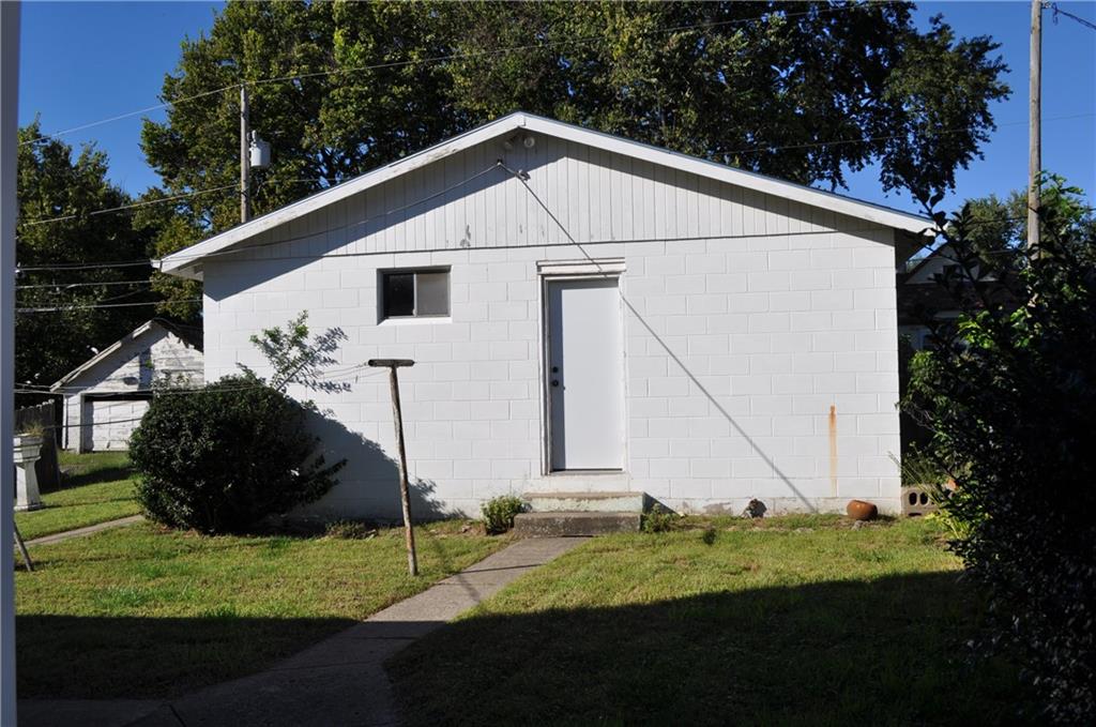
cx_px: 548
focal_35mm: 33
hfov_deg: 57.3
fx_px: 1003
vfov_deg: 39.8
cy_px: 364
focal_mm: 22
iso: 200
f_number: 11
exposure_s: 1/500
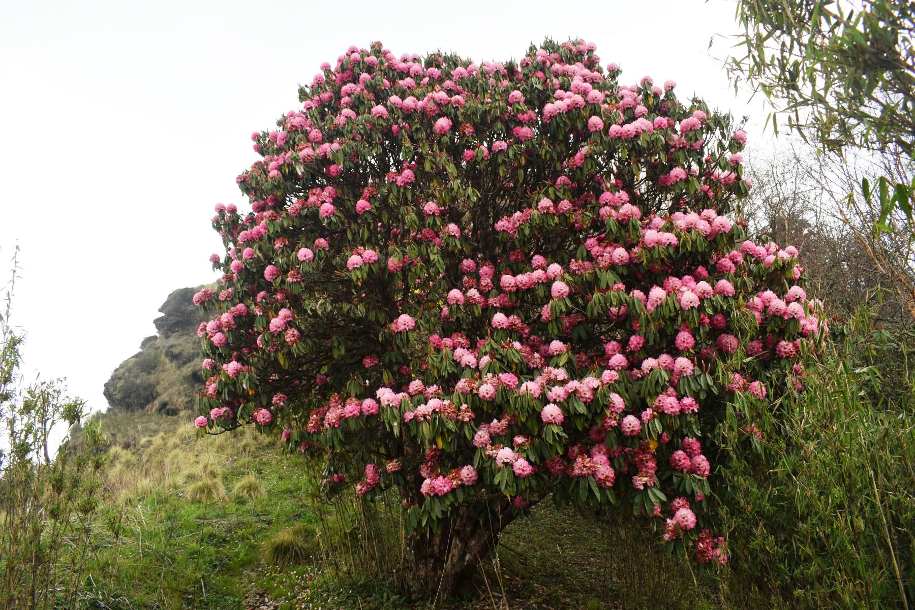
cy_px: 305
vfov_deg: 48.0
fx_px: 686
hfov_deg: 67.4
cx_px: 458
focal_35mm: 27
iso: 200
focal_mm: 18
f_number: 5.6
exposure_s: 1/160
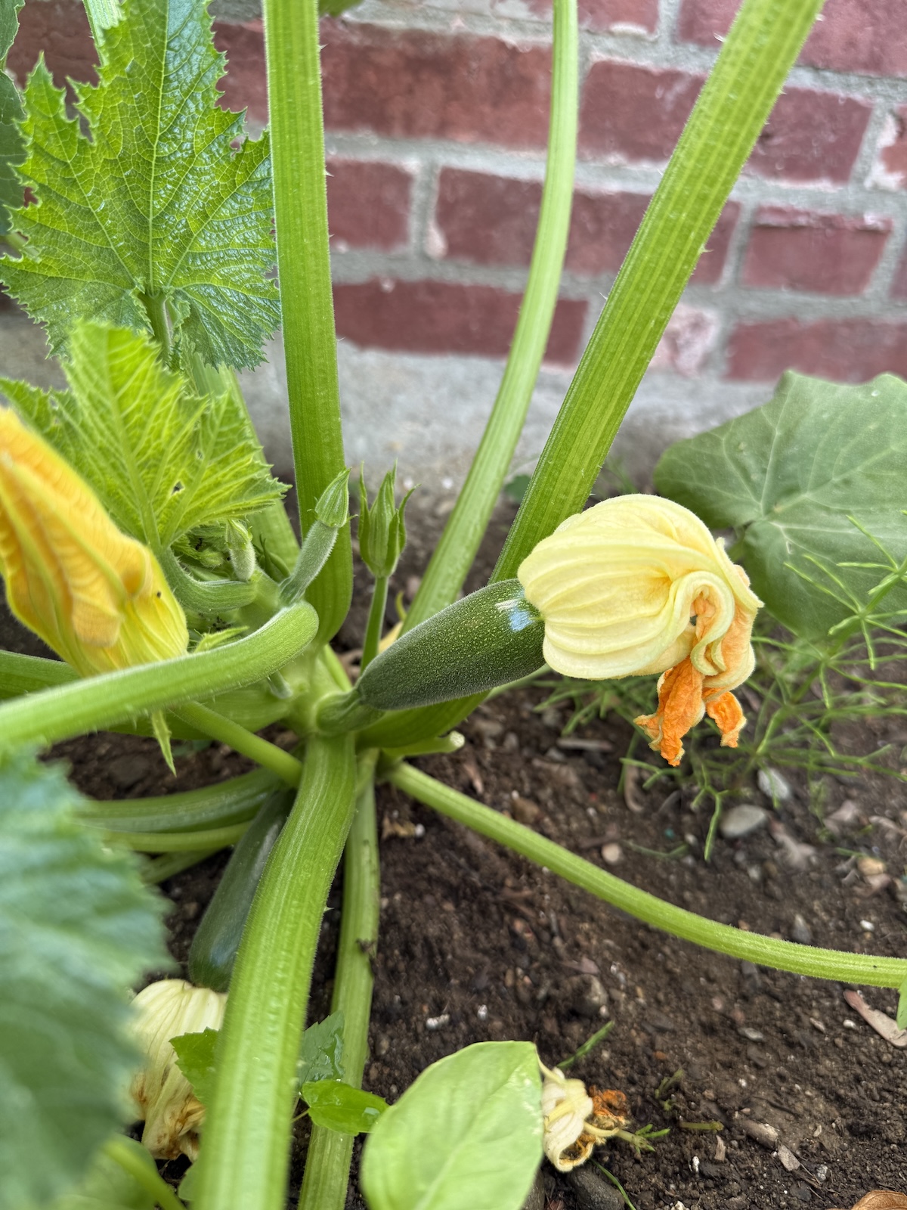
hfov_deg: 56.8
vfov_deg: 71.6
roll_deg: -7.7
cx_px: 454
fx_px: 838
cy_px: 605
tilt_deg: -31.3
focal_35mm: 24
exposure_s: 1/121
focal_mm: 6.76
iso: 64
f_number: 1.78
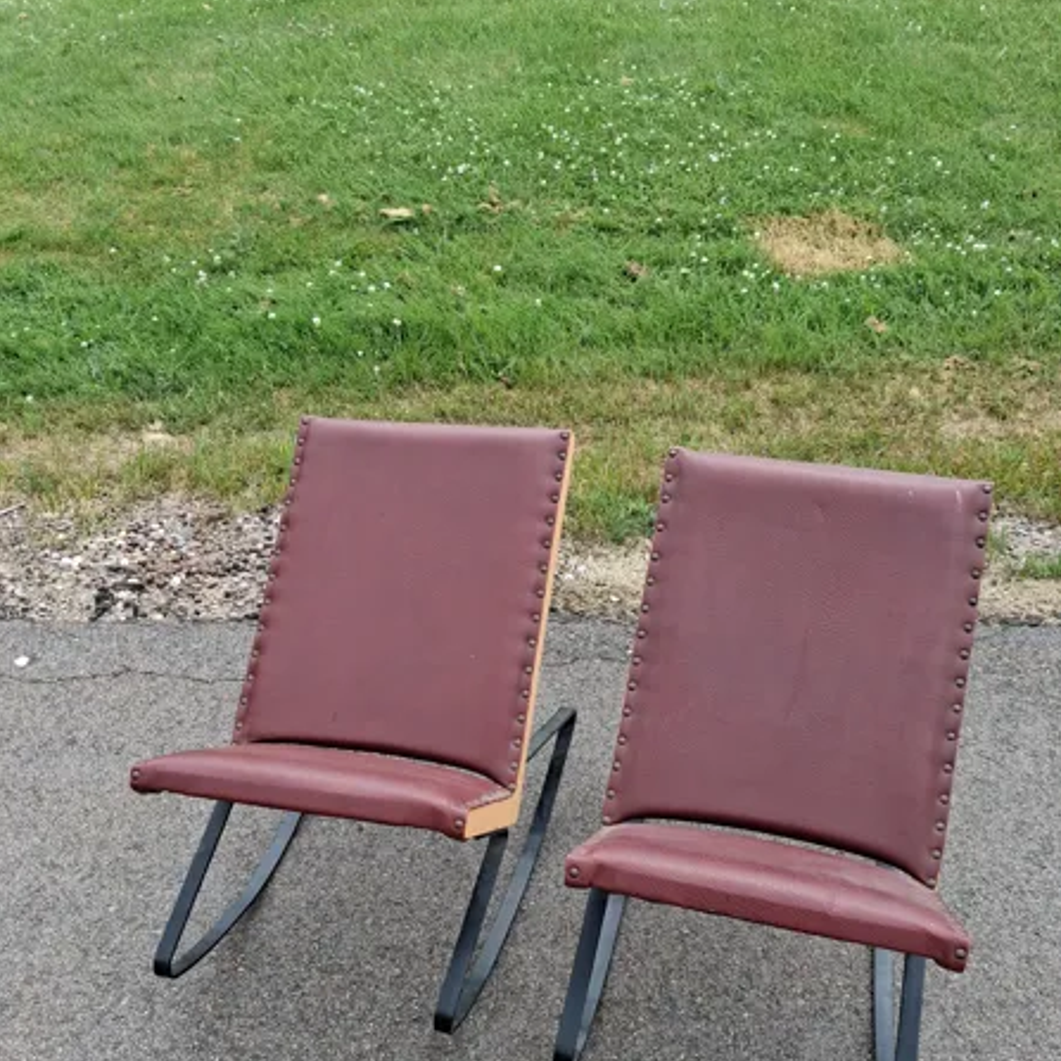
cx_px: 529
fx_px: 1110
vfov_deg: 50.4
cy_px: 684
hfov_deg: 51.1
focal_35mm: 32
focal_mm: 4
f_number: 1.8
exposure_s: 1/132
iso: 25
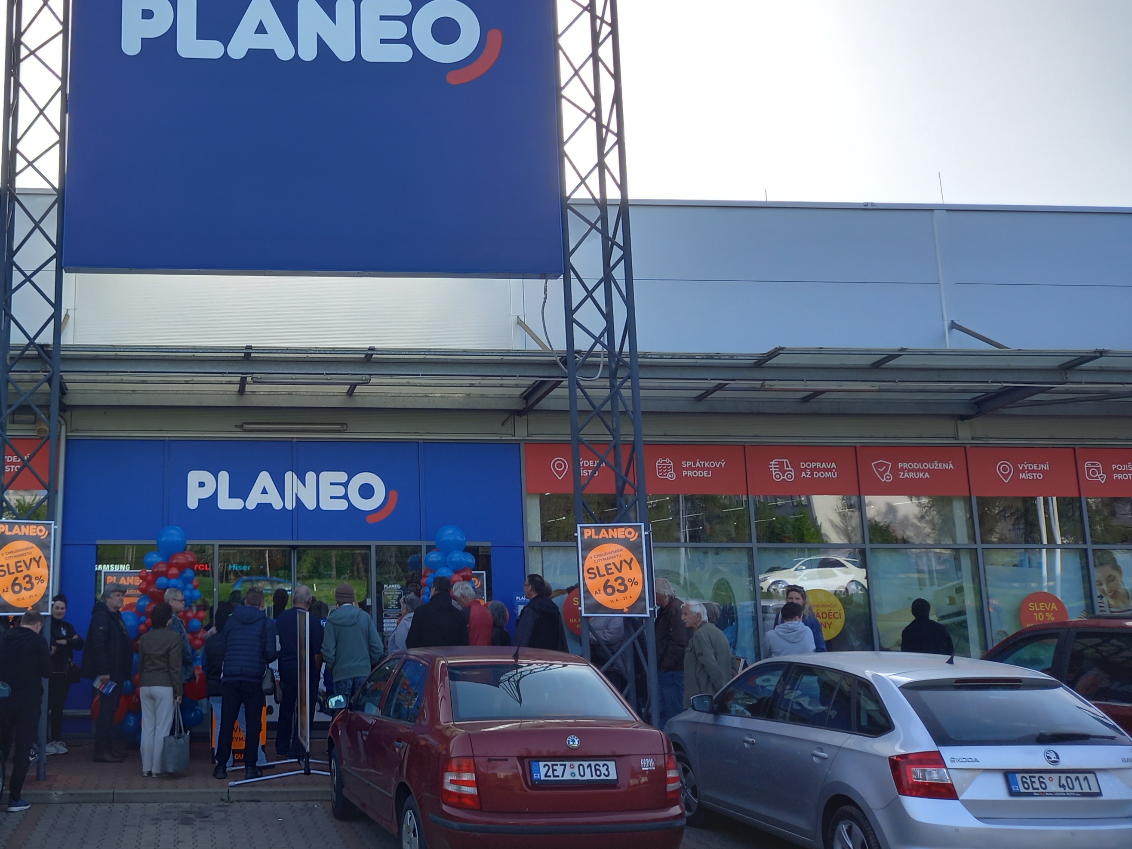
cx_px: 277
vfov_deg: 37.6
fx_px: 1243
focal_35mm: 38
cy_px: 346
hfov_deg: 47.1
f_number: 2
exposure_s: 1/258
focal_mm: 4.6
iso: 25
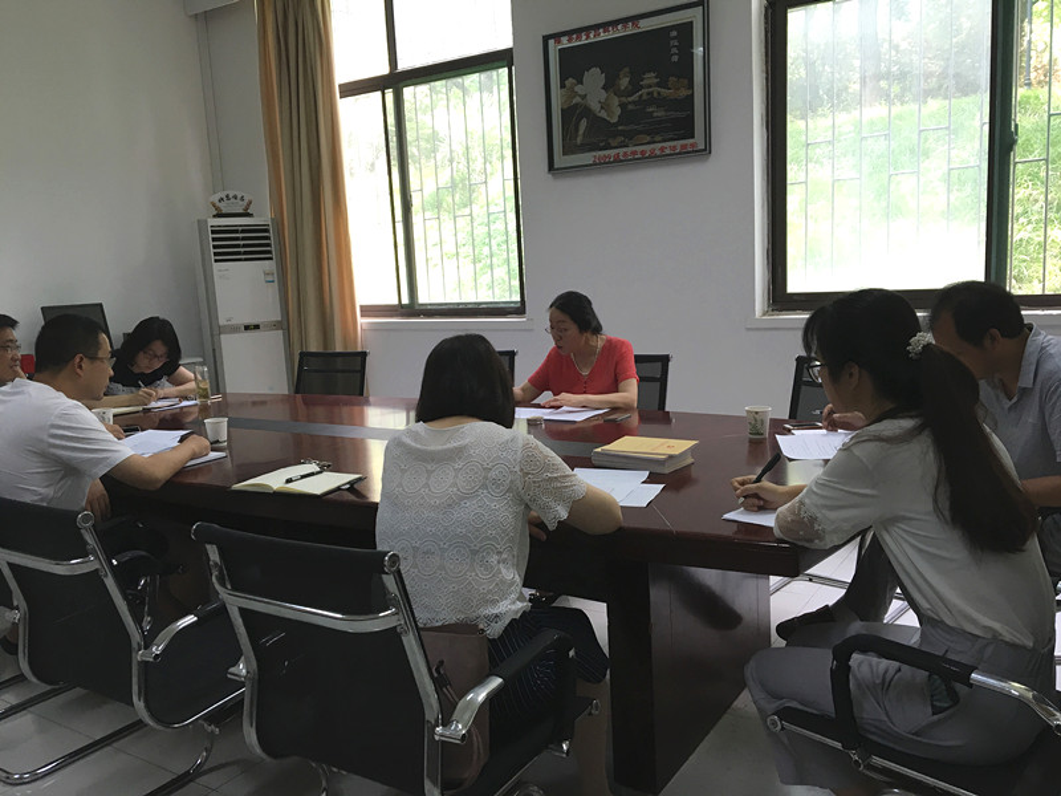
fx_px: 889
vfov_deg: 48.2
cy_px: 398
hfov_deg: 61.7
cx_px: 530
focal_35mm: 29
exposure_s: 1/33
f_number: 2.2
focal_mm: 4.15
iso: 64
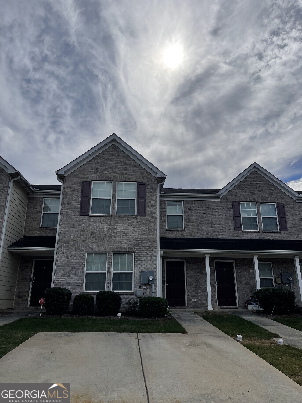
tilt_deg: +18.8
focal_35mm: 25
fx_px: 291
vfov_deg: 69.4
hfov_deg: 54.9
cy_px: 202
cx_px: 151
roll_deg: +1.1
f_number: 1.6
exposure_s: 1/12048
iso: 32
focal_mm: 5.1
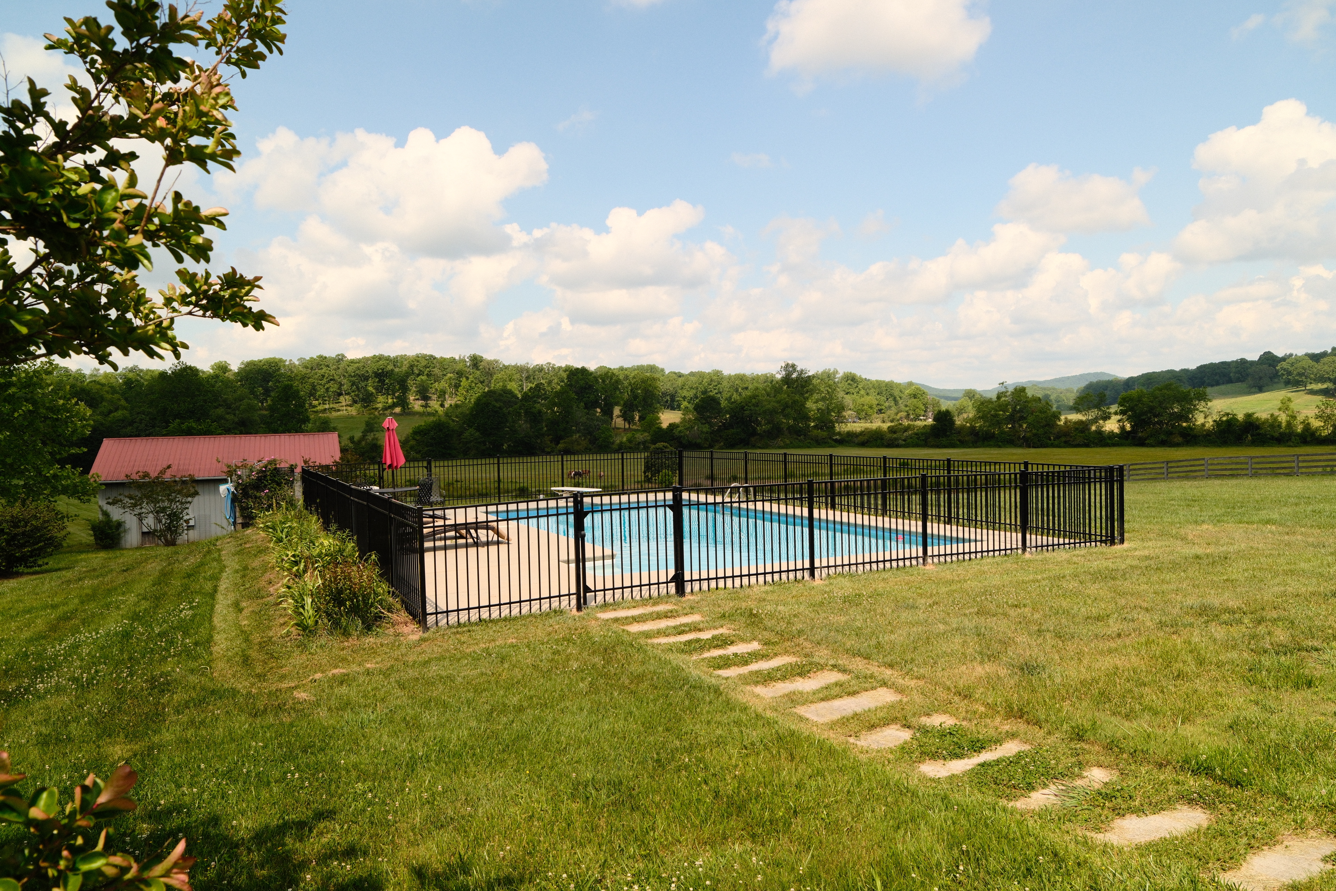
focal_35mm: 24
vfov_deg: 53.1
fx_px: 891
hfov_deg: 73.7
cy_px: 446
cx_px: 668
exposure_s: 1/480
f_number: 5.6
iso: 500
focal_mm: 16
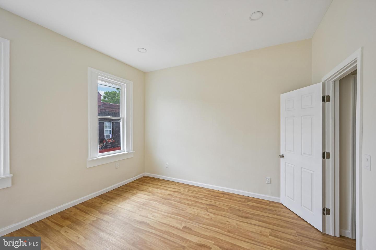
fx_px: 146
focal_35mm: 14
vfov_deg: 81.2
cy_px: 125
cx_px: 188
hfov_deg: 104.3
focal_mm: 14
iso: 100
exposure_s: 1/20
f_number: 8
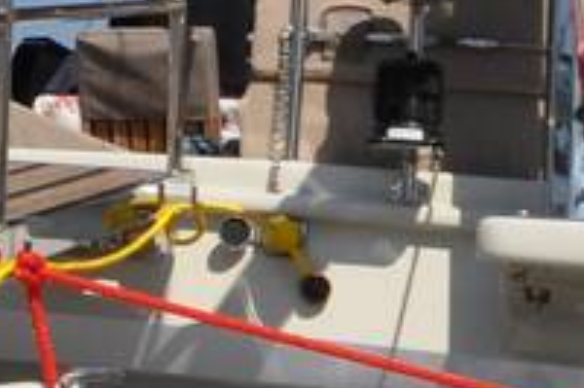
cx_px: -692
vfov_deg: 9.4
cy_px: -36
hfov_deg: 12.2
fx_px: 2334
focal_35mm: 144
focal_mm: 12
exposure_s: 1/500
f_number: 11
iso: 200
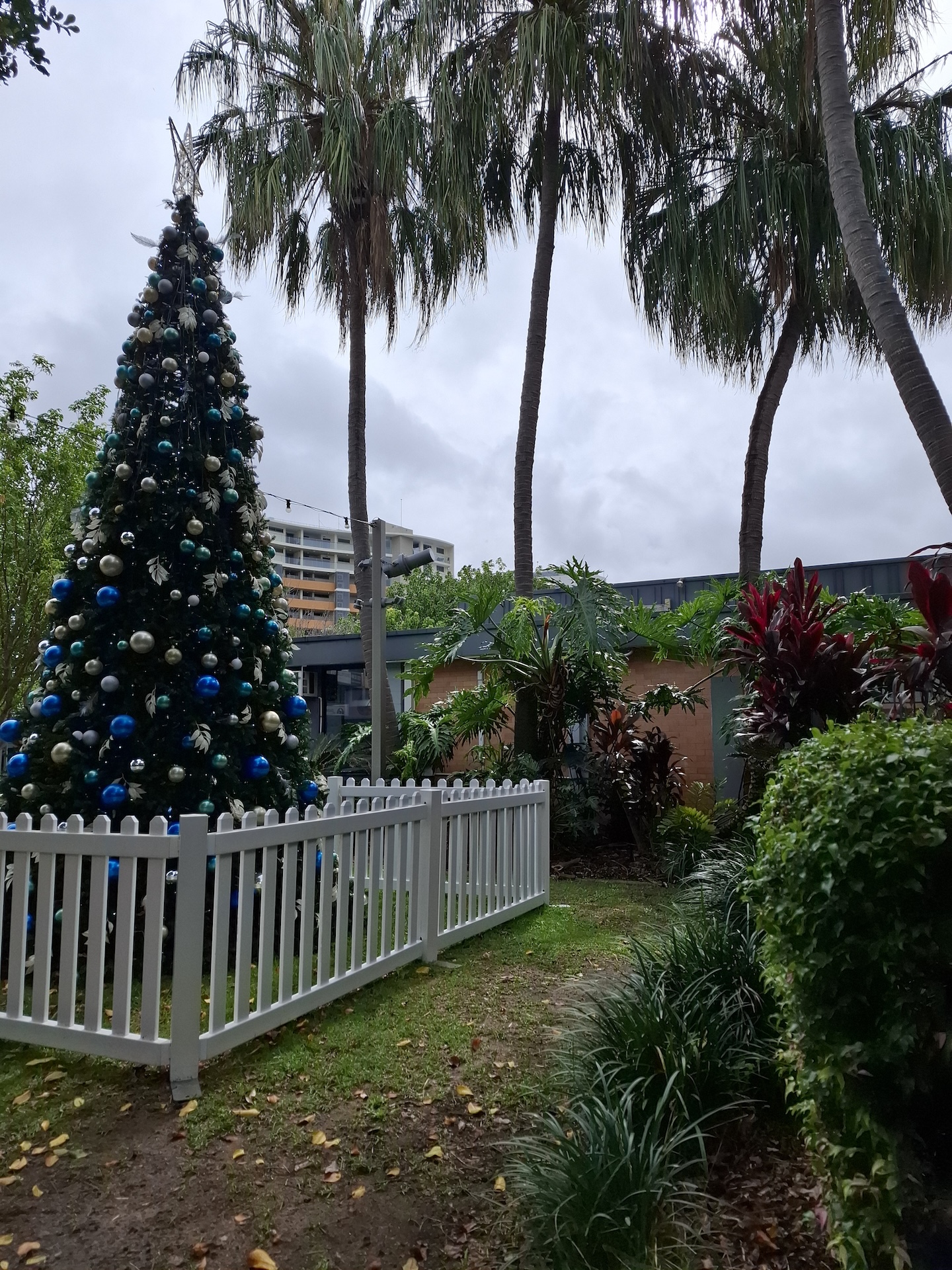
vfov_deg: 73.9
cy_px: 635
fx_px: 843
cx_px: 476
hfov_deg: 58.9
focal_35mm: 23
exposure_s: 1/3311
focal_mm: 5.54
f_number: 1.8
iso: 50
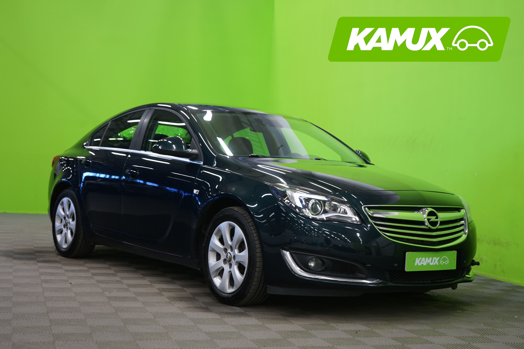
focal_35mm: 55
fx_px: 800
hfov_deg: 36.2
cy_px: 174
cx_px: 262
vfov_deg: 24.6
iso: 400
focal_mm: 55
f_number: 5
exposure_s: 1/8
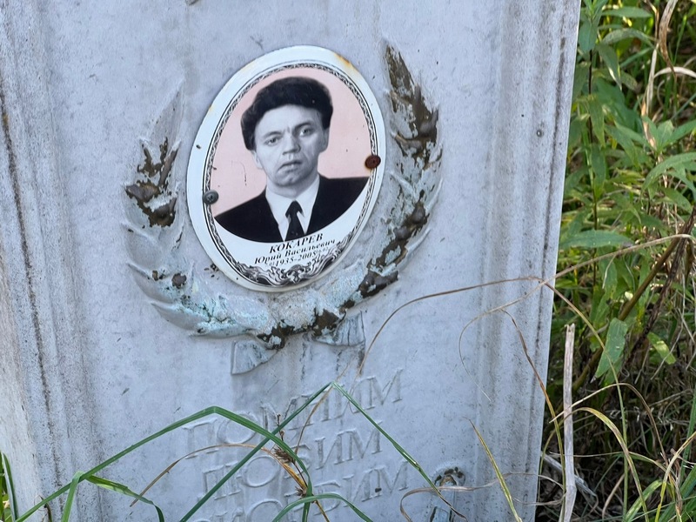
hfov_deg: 25.3
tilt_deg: -32.2
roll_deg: -5.0
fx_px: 1548
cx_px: 348
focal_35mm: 77
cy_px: 261
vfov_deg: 19.1
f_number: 2.8
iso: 64
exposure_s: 1/99
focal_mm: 9
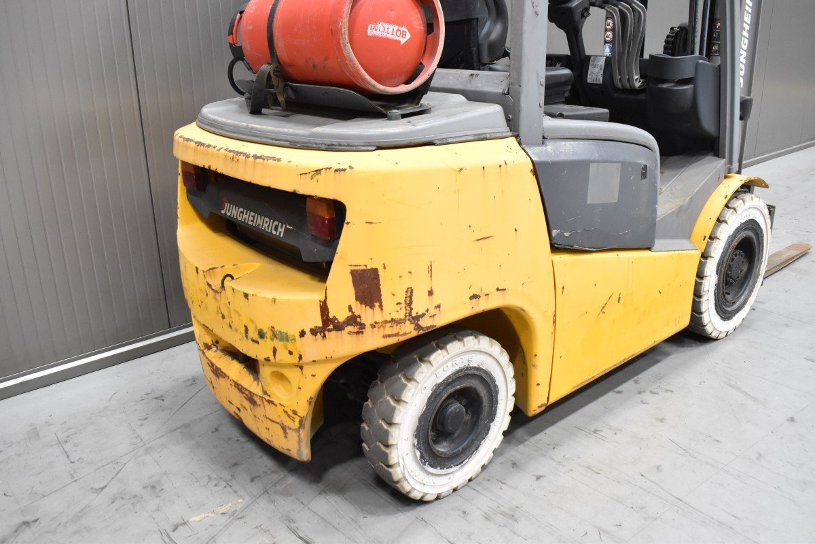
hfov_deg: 61.9
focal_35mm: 30
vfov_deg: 43.6
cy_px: 272
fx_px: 679
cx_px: 408
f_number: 5
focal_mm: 20
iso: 1600
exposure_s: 1/30
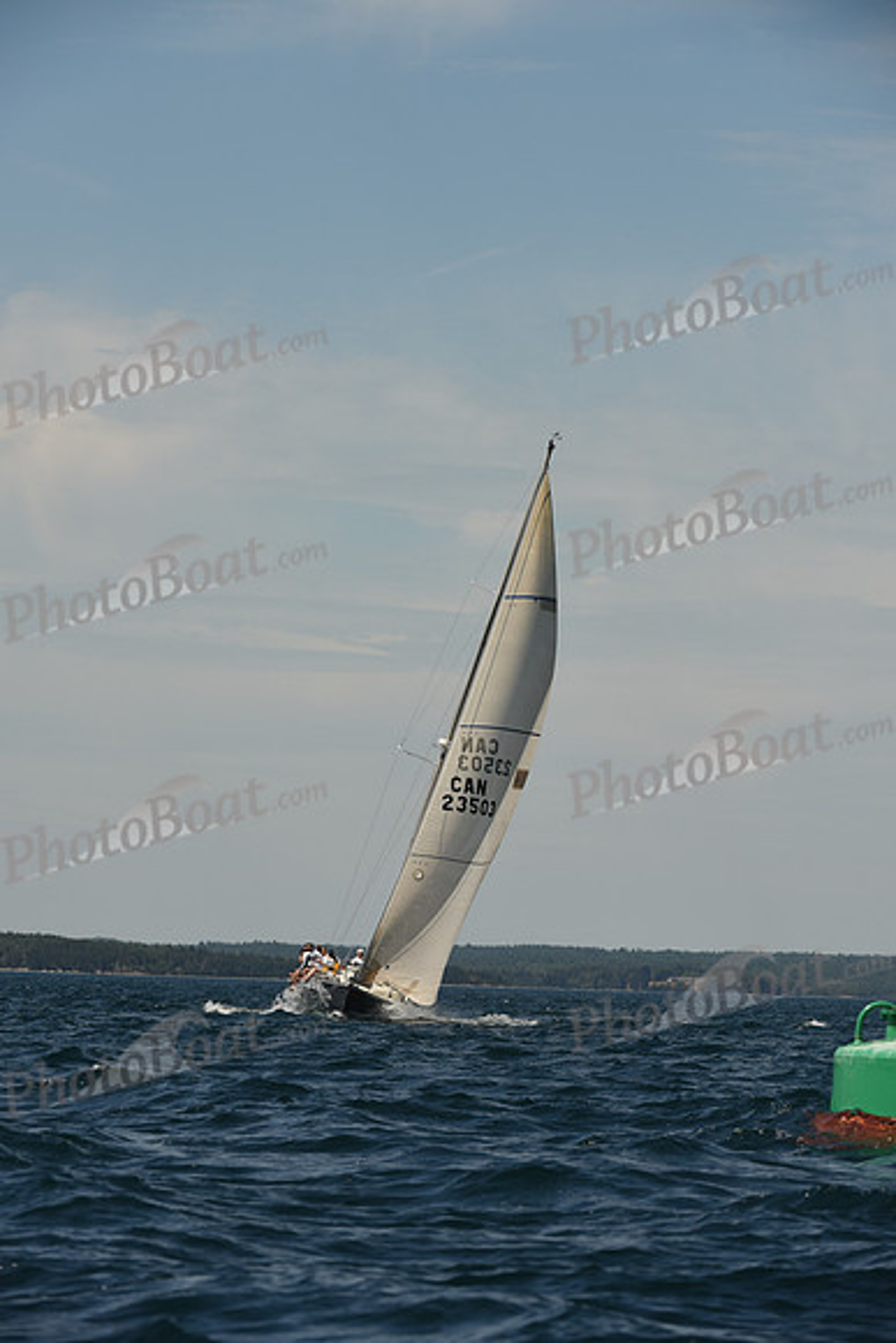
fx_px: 7462
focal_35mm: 200
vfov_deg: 10.3
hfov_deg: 6.9
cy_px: 672
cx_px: 448
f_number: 7.1
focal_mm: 200
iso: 250
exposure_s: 1/1000
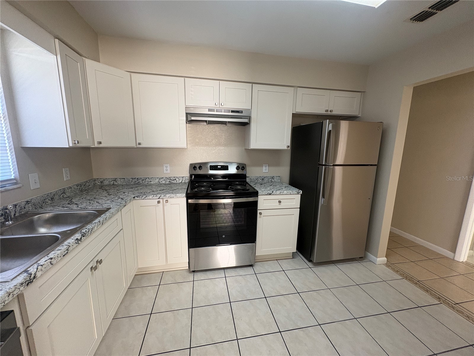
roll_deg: -0.8
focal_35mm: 14
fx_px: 192
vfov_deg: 85.7
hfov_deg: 102.1
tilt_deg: -8.8
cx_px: 237
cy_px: 178
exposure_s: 1/60
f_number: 2.2
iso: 200
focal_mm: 2.22
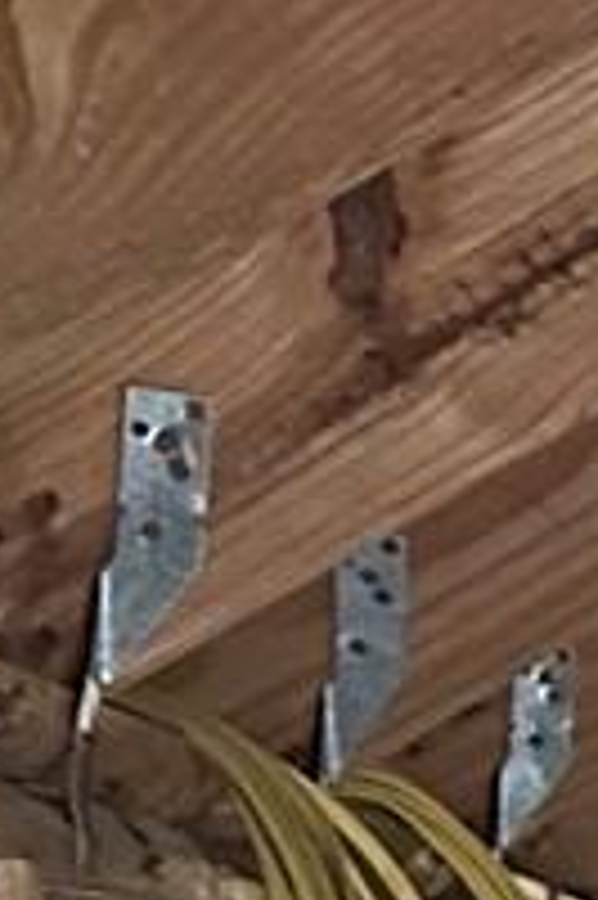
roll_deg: -0.7
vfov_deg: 7.7
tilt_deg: -4.4
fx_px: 6389
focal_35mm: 256
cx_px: 3530
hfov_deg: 4.3
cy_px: 1832
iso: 1000
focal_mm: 6.86
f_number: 1.78
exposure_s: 1/54
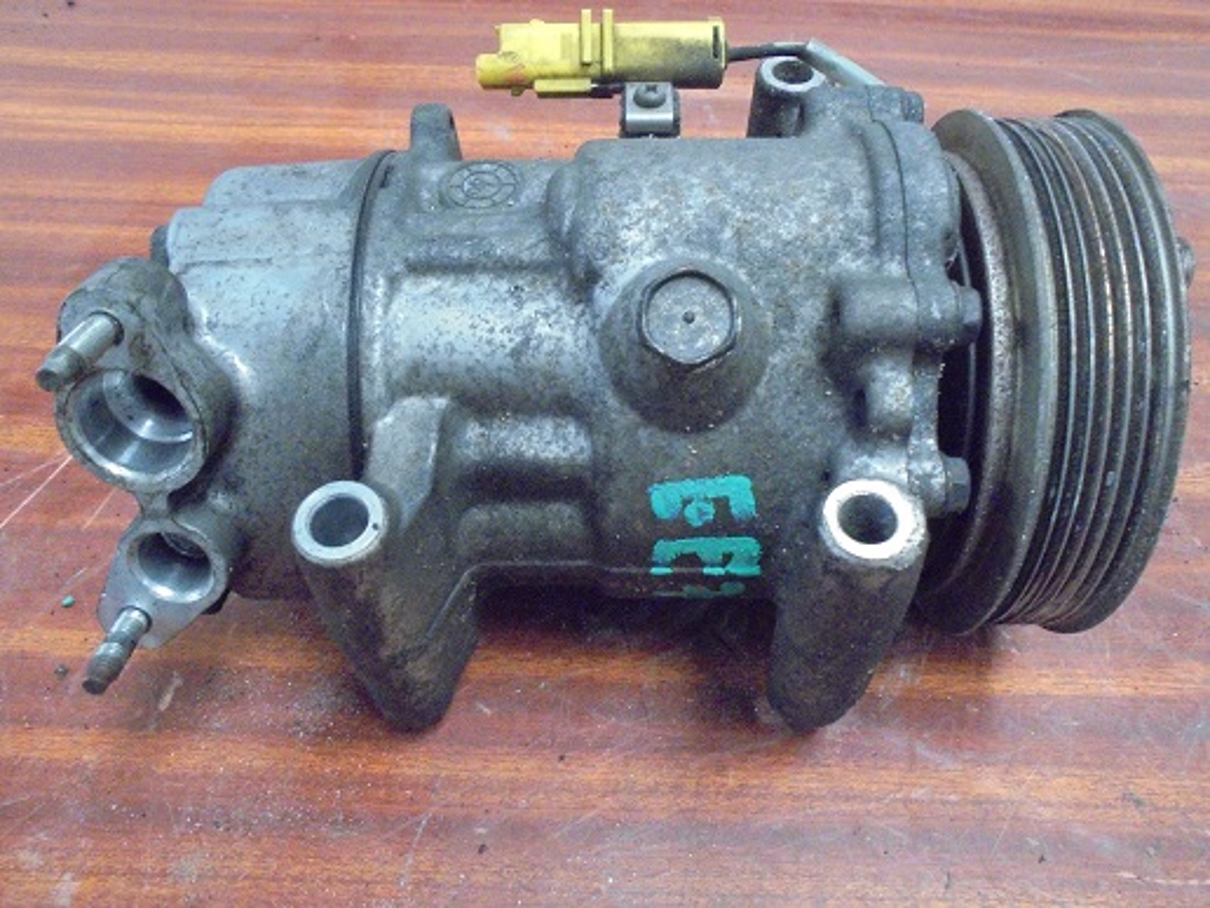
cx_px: 605
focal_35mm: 29
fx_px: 1014
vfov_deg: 48.2
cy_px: 454
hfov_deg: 61.7
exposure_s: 1/13
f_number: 3.7
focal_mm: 5.3
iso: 800
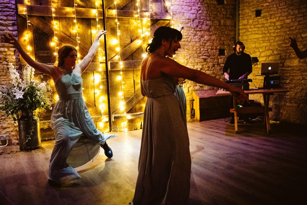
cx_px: 154
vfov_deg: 37.9
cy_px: 102
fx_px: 298
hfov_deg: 54.4
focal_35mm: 35
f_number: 2.8
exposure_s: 1/250
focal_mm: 35
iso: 51200
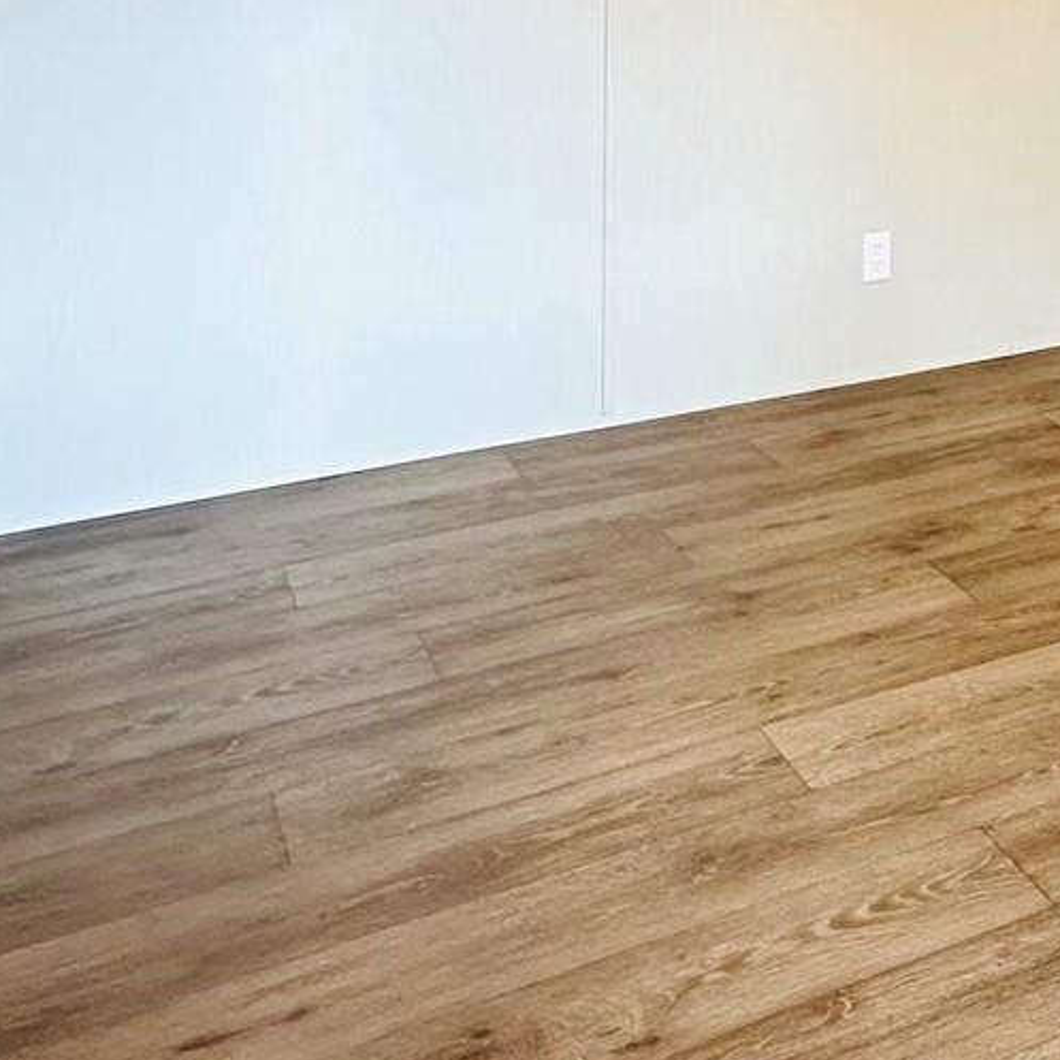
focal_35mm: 51
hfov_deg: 29.8
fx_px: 1767
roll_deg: -0.2
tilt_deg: -1.3
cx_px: 1186
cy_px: -154
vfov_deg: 29.5
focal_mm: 2.22
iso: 200
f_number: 2.2
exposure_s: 1/60
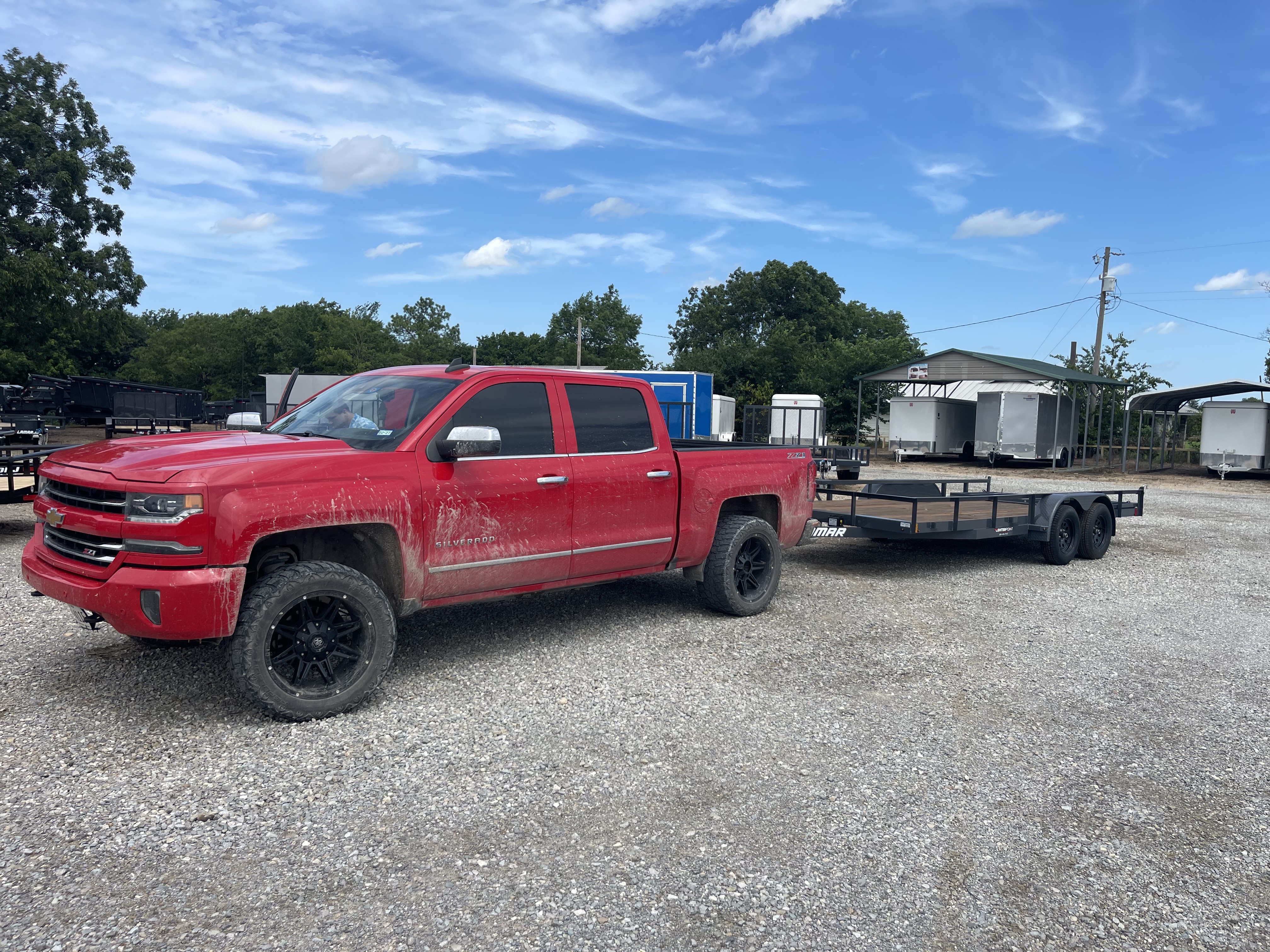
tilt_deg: -5.6
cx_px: 635
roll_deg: -1.8
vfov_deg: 54.9
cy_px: 476
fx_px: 917
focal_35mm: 25
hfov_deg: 69.4
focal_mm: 5.1
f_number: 1.6
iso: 32
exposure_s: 1/3448
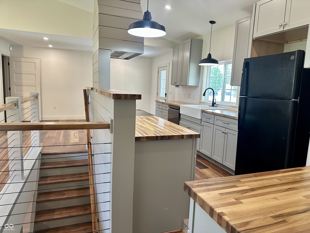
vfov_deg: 56.8
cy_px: 116
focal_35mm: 24
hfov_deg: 71.6
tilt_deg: -7.2
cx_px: 155
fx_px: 215
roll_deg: -3.0
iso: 200
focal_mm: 6.86
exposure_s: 1/120
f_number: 1.78
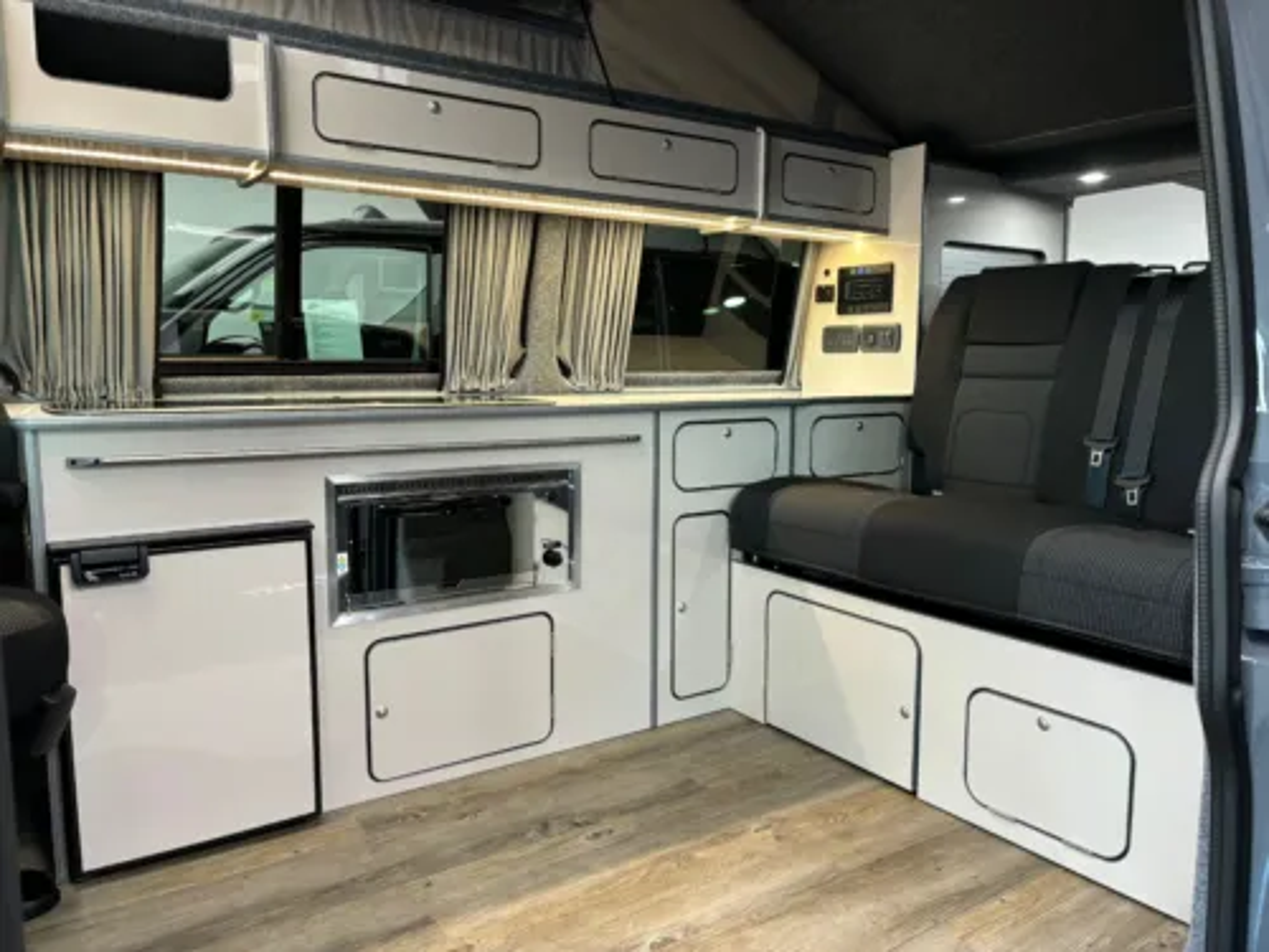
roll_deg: -0.9
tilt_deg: -7.0
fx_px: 953
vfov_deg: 53.1
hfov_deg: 67.3
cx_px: 634
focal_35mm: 26
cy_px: 476
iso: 160
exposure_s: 1/50
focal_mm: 5.96
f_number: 1.6
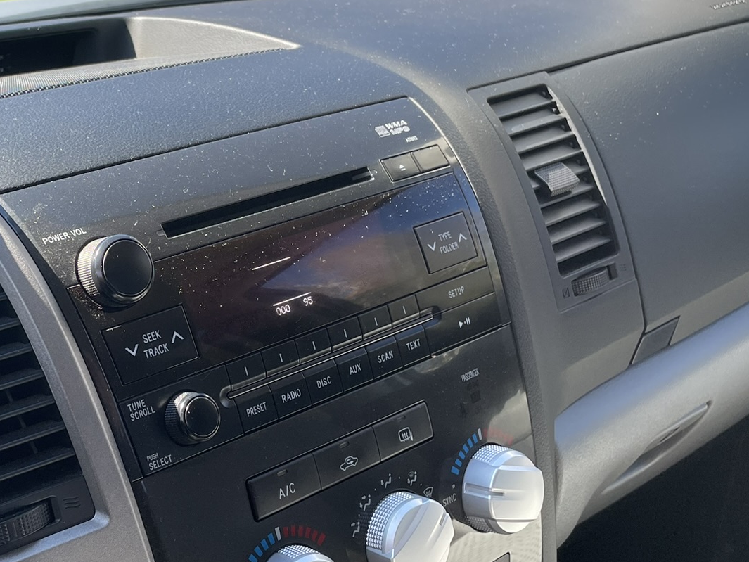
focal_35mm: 50
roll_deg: -0.7
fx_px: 1082
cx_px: 108
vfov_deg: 29.1
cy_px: 268
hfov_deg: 36.3
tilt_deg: -18.7
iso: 32
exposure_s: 1/238
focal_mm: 4.2
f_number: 1.6
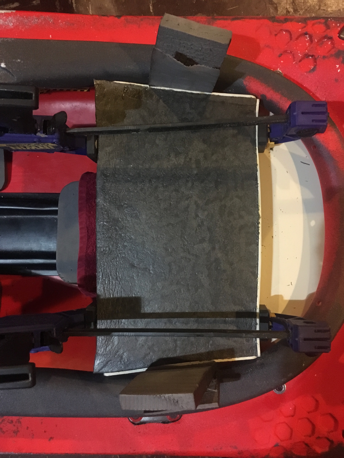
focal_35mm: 29
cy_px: 229
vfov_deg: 61.7
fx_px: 384
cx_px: 172
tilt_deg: -86.0
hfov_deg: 48.2
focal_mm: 4.15
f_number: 2.2
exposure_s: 1/15
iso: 320
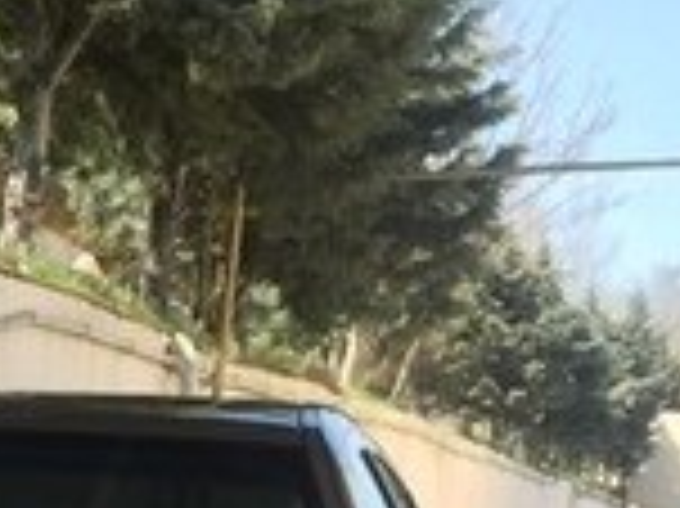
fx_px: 2493
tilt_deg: -11.4
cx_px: -351
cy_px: 1032
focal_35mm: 127
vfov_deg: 10.6
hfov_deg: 14.5
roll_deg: -3.3
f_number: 2.2
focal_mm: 4.15
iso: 32
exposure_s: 1/573
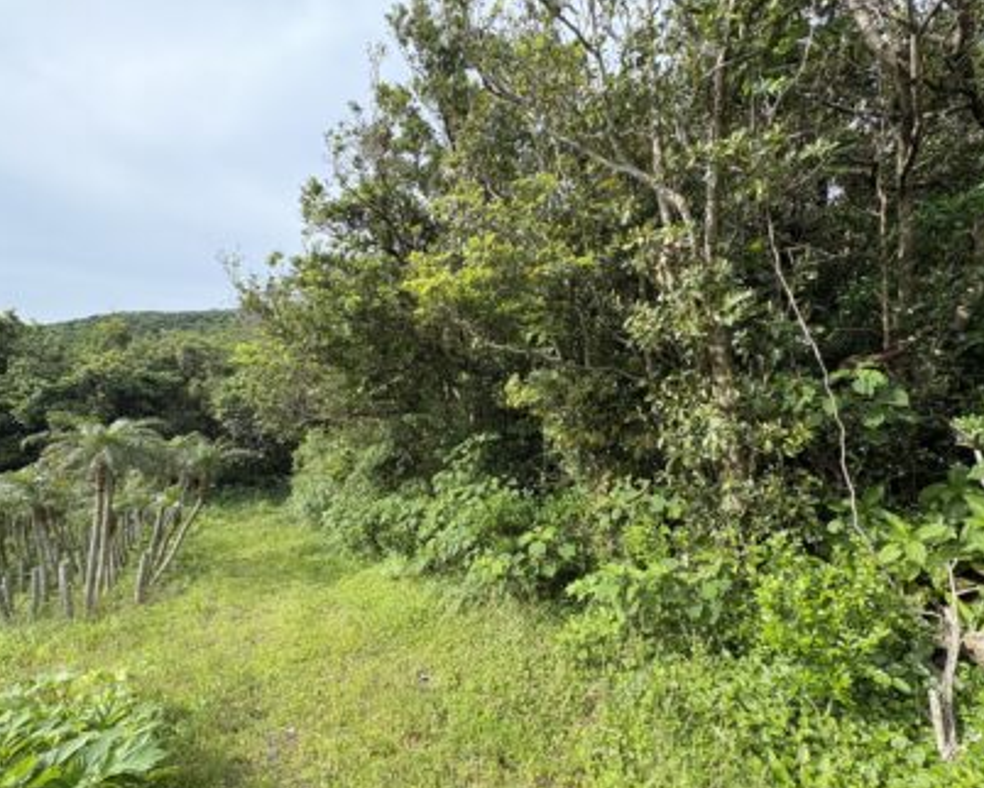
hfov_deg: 89.6
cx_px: 482
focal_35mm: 17
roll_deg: -1.1
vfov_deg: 76.8
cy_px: 437
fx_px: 495
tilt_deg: -3.0
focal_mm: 2.22
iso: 64
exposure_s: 1/440
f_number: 2.2
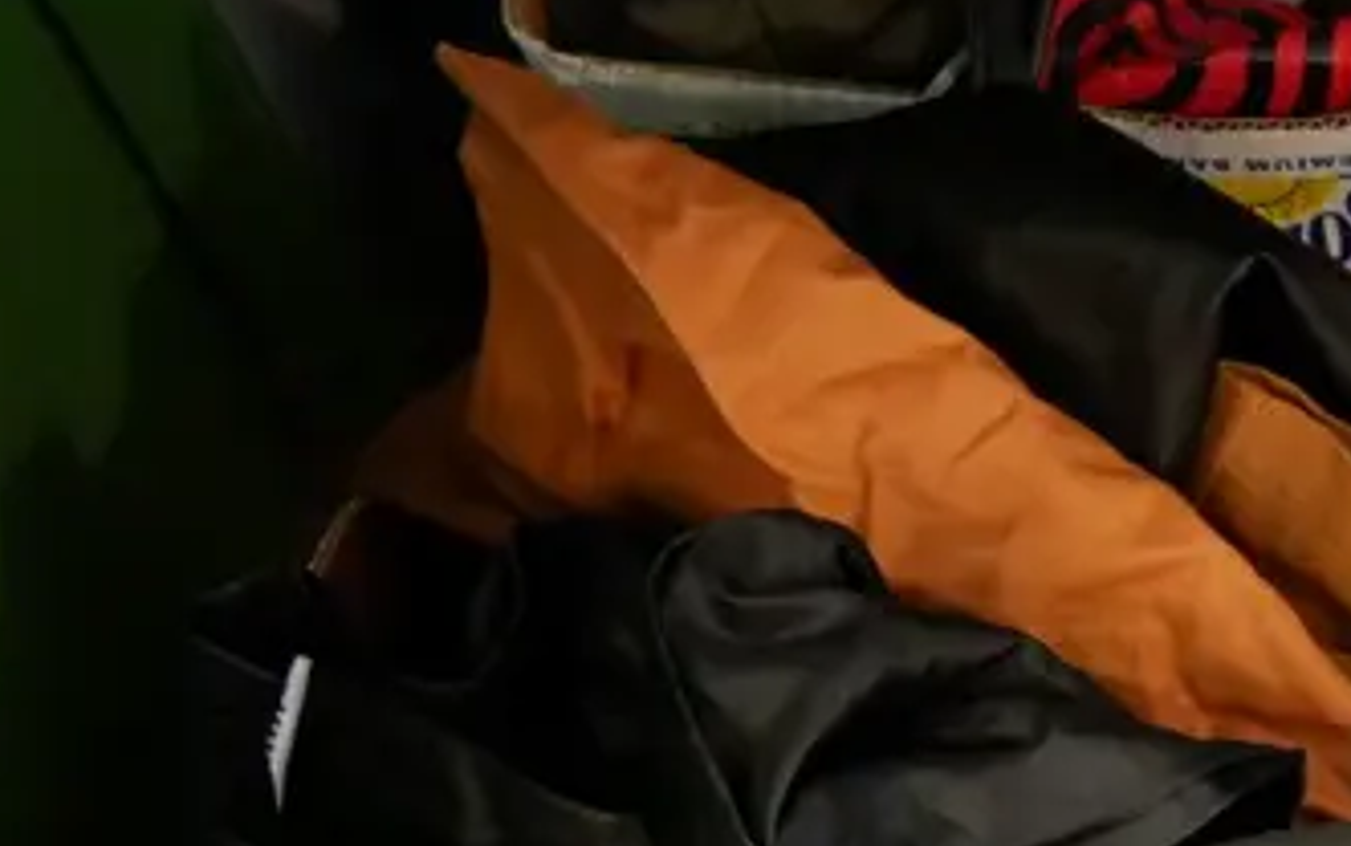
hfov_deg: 17.4
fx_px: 4090
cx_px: 1843
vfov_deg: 11.1
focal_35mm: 111
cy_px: 1472
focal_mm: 17
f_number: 3.8
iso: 2500
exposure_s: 1/60
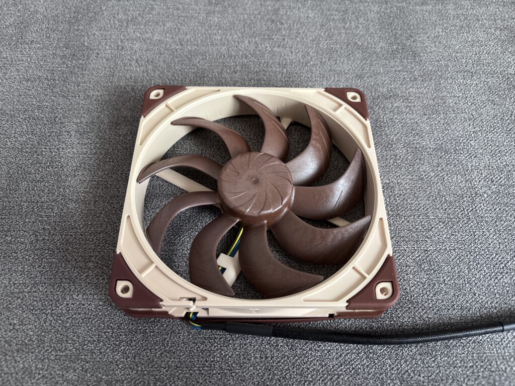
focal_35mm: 26
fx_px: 387
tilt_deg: -58.9
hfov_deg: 67.3
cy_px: 193
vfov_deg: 53.1
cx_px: 258
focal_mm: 5.96
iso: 500
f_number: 1.6
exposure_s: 1/55
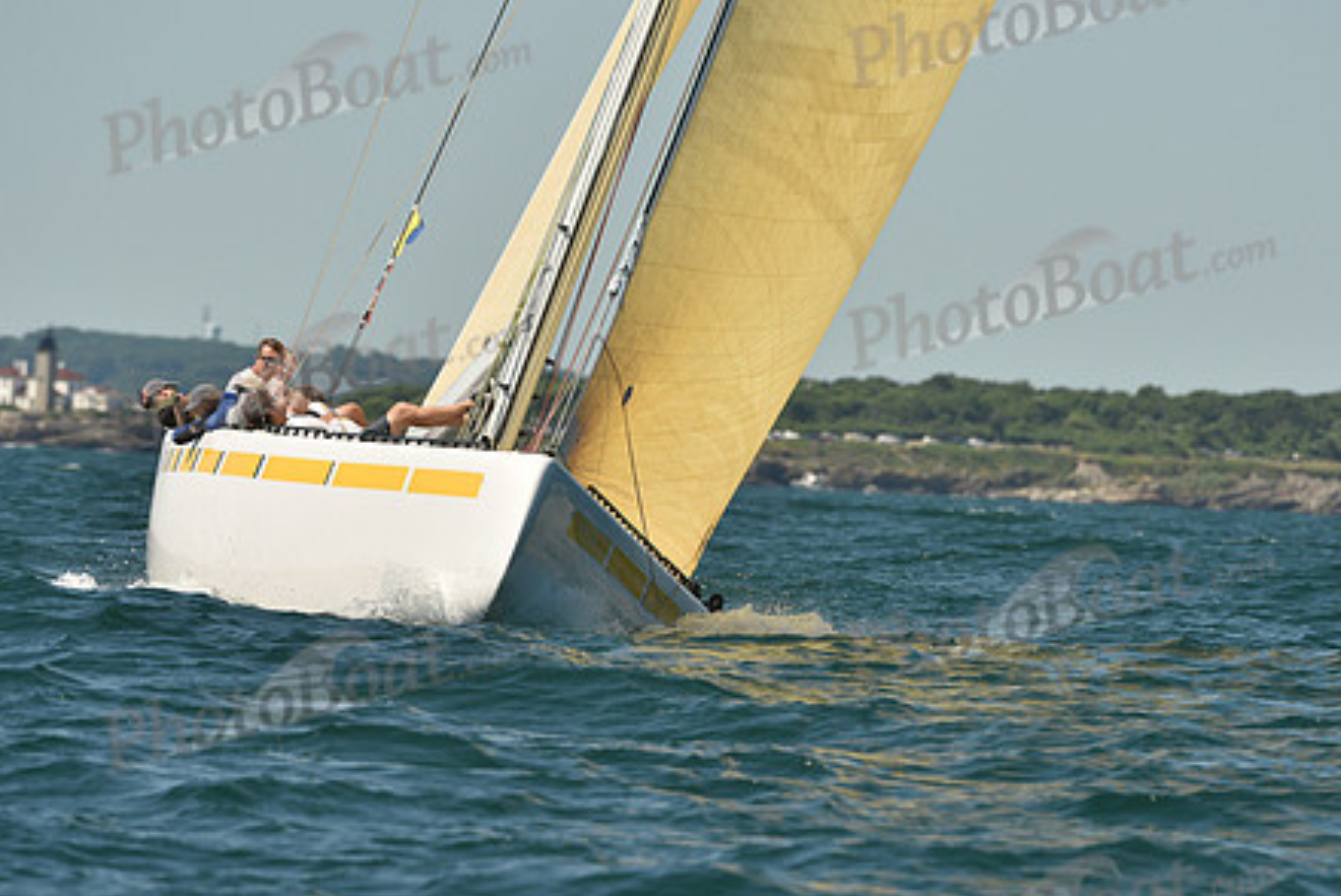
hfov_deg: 3.9
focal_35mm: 527
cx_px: 692
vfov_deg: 2.6
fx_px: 19643
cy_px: 492
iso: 250
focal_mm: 400
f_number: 7.1
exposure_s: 1/1250
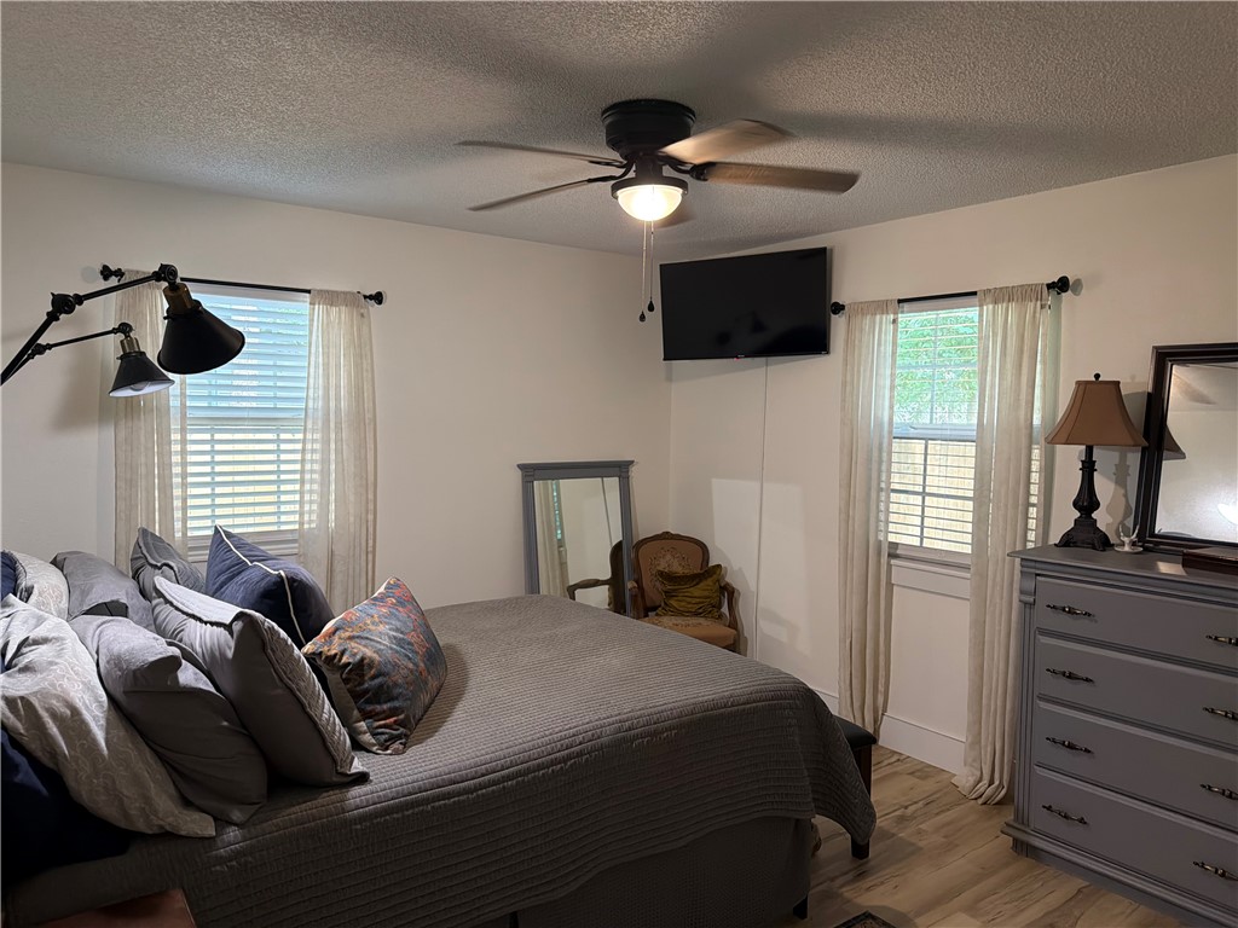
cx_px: 619
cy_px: 464
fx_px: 858
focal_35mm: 24
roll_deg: -1.0
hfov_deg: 71.6
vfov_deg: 56.8
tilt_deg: -4.1
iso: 250
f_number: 1.78
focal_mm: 6.76
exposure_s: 1/60
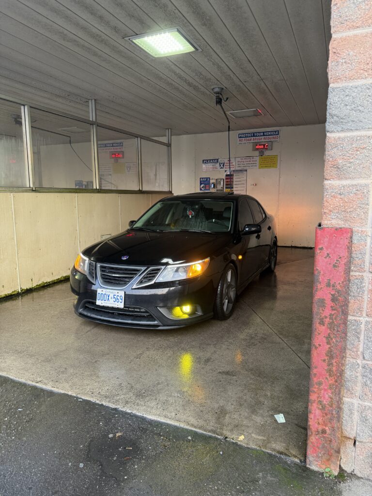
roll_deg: +0.3
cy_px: 248
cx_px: 186
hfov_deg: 56.8
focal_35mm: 24
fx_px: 344
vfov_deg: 71.6
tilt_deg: -8.6
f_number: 1.78
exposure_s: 1/159
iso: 200
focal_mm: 6.76
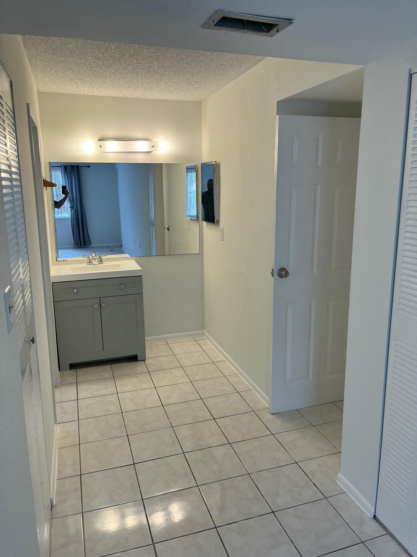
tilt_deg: -11.3
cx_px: 208
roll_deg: +1.1
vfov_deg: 67.3
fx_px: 418
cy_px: 278
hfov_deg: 53.1
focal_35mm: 26
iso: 80
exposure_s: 1/120
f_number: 1.6
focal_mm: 5.1
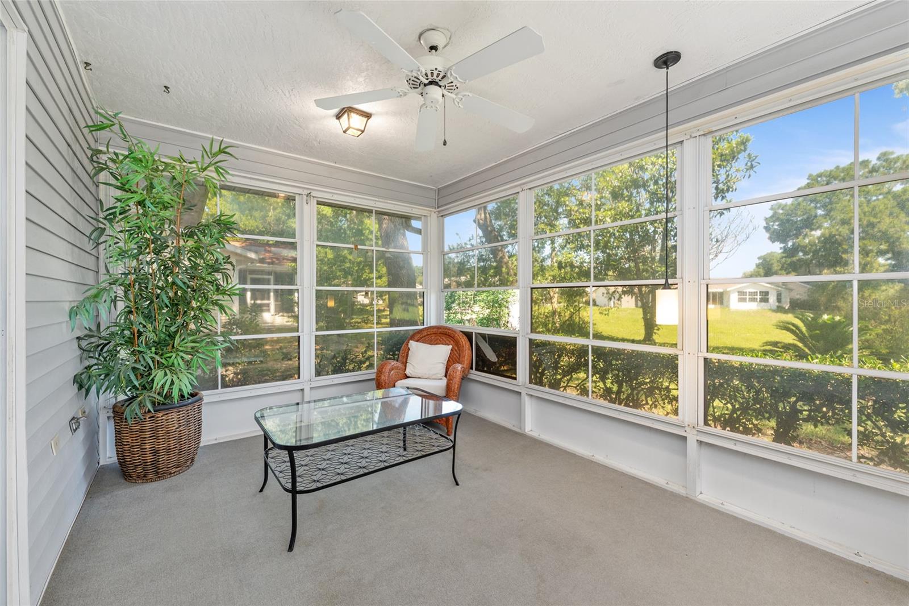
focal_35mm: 14
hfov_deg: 104.3
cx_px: 454
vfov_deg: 81.2
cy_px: 303
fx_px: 353
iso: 320
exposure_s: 1/4
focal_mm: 14
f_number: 7.1
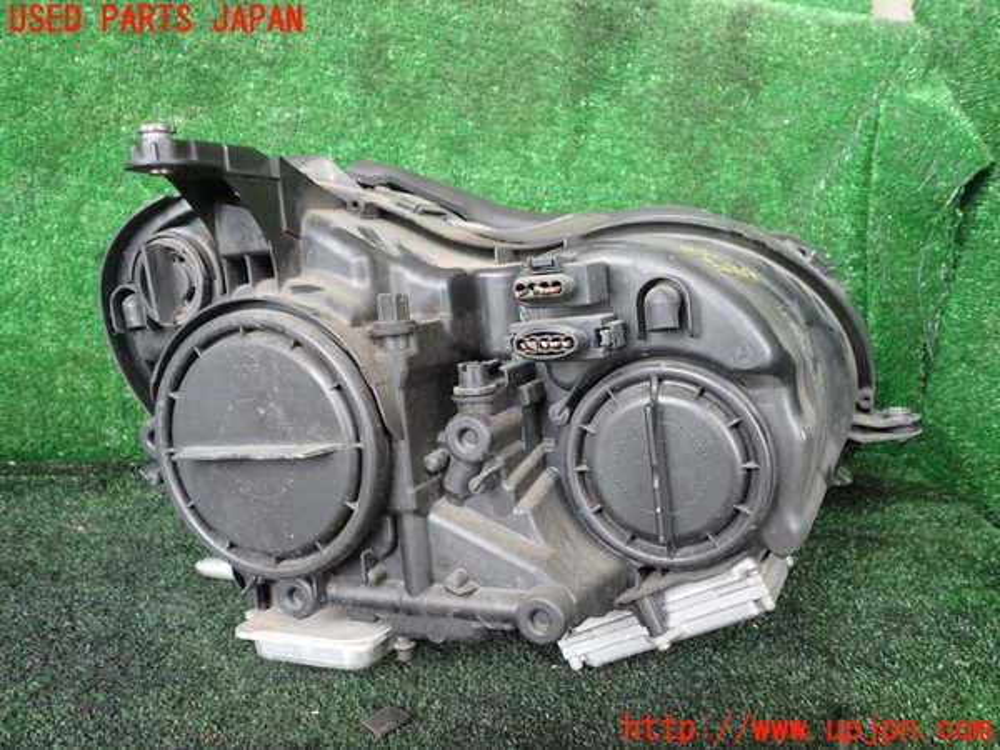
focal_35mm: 30
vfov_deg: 46.8
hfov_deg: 60.0
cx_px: 500
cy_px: 375
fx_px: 867
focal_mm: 5.4
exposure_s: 1/40
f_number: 2.3
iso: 200
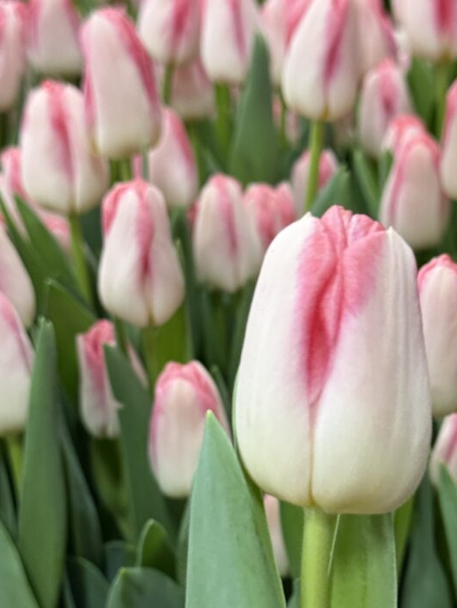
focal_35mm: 70
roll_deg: -1.7
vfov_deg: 27.6
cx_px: 330
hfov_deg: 20.9
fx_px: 1231
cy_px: 408
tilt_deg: -29.0
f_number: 1.78
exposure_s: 1/33
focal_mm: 6.76
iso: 250
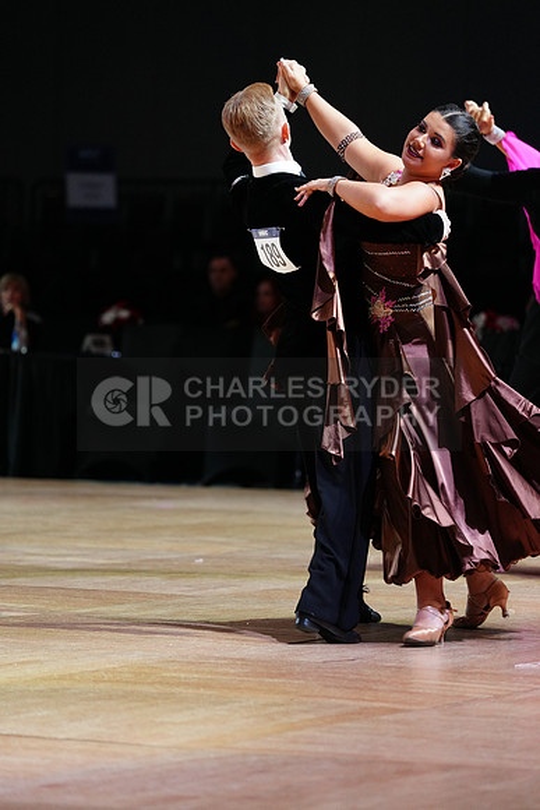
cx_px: 270
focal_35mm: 192
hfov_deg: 7.2
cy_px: 405
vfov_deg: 10.7
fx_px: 4317
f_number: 4
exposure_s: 1/320
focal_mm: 192
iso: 2500
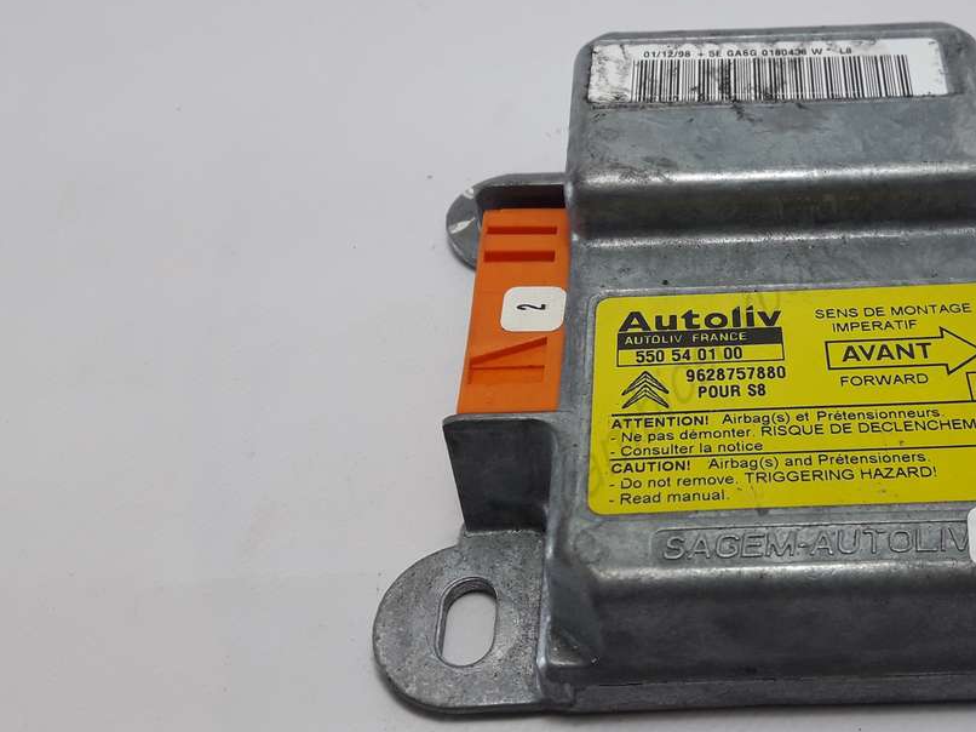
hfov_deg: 42.7
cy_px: 355
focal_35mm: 43
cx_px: 710
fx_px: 1212
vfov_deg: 33.6
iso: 64
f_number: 1.9
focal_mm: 3.7
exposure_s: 1/100
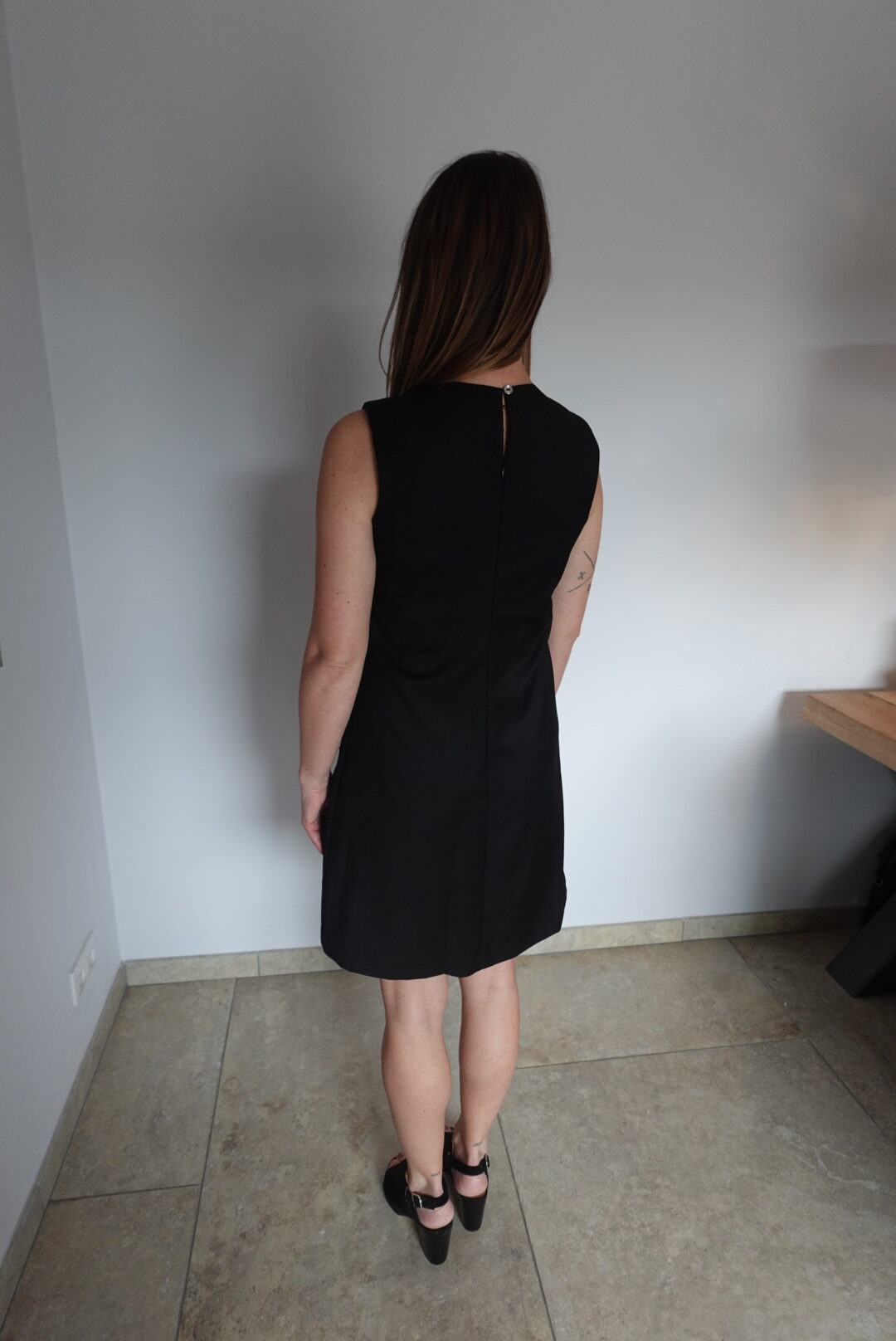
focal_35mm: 20
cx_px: 448
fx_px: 745
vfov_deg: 83.9
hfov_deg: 62.0
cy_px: 670
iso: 200
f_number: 2
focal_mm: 7.6
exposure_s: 1/80
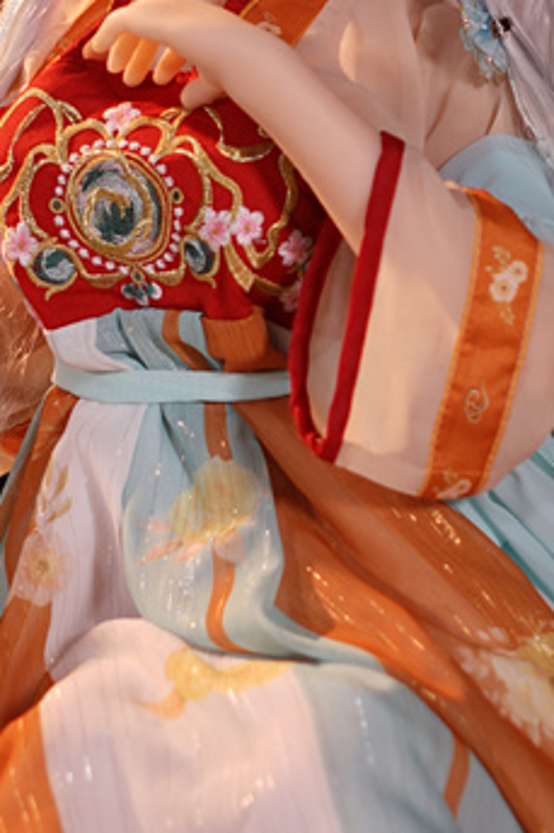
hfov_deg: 10.1
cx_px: 206
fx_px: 3142
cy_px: 389
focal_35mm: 136
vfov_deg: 15.1
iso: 50
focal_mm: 35
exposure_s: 1/100
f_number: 2.2
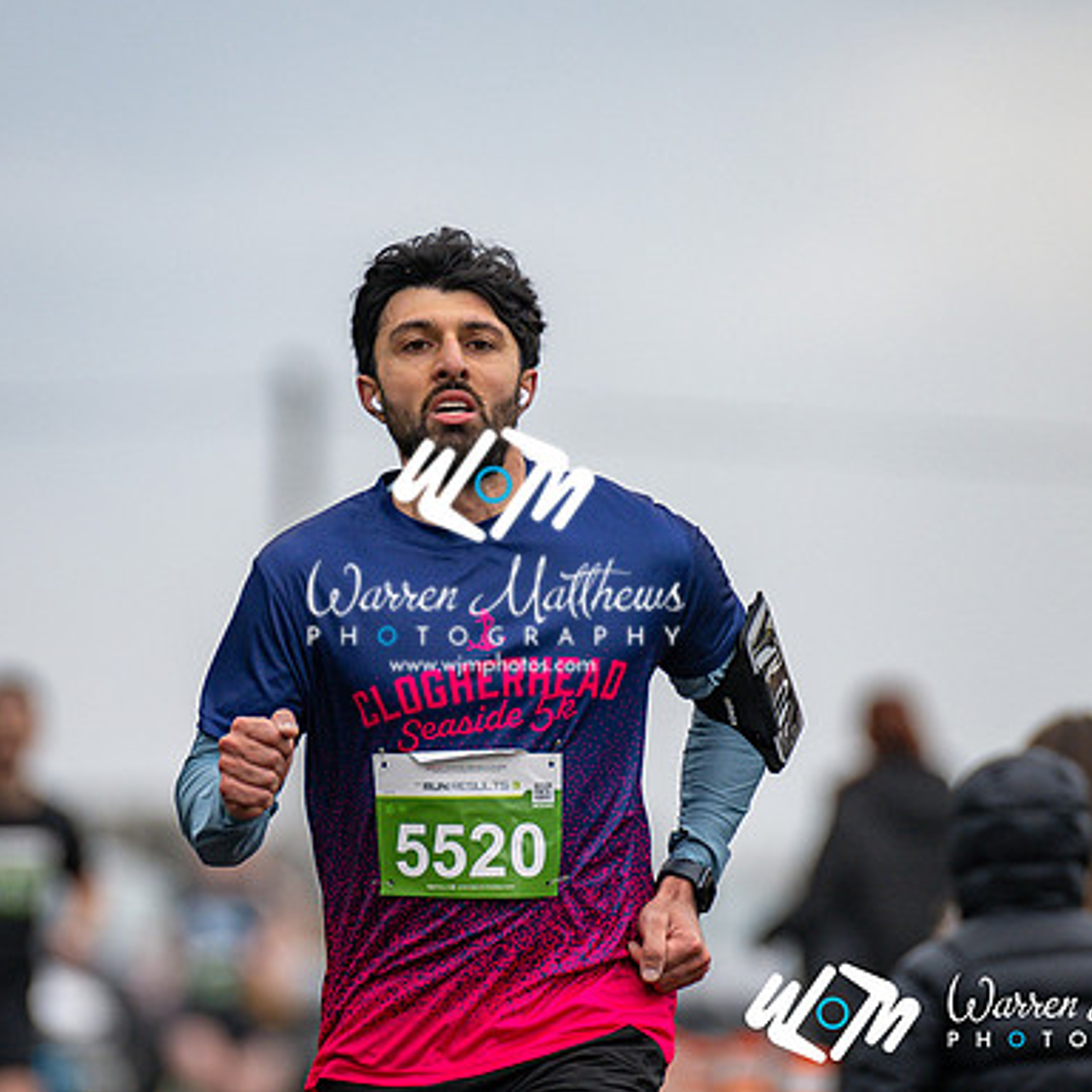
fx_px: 20629
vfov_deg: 3.0
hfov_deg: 3.0
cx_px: 492
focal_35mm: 578
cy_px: 546
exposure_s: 1/1600
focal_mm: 300
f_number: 2.8
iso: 320
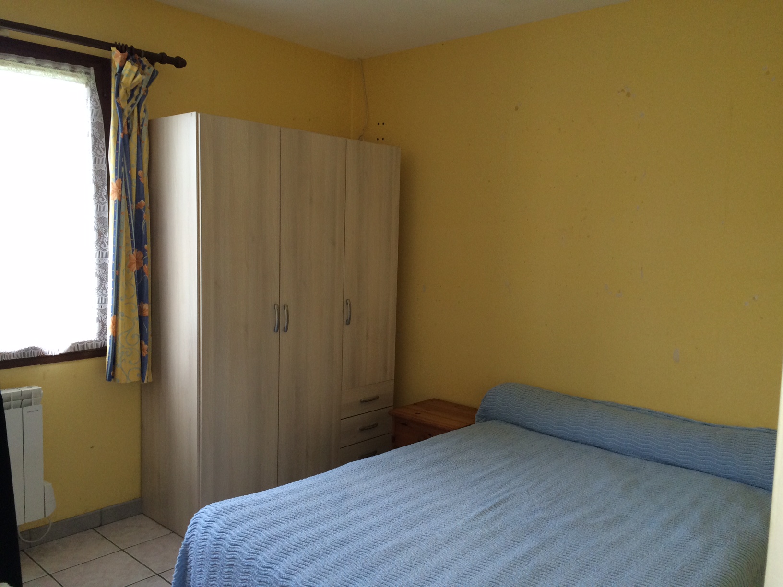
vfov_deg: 48.2
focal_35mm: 29
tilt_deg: -7.1
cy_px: 294
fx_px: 656
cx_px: 392
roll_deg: -2.0
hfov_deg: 61.7
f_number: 2.2
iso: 125
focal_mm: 4.15
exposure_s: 1/33
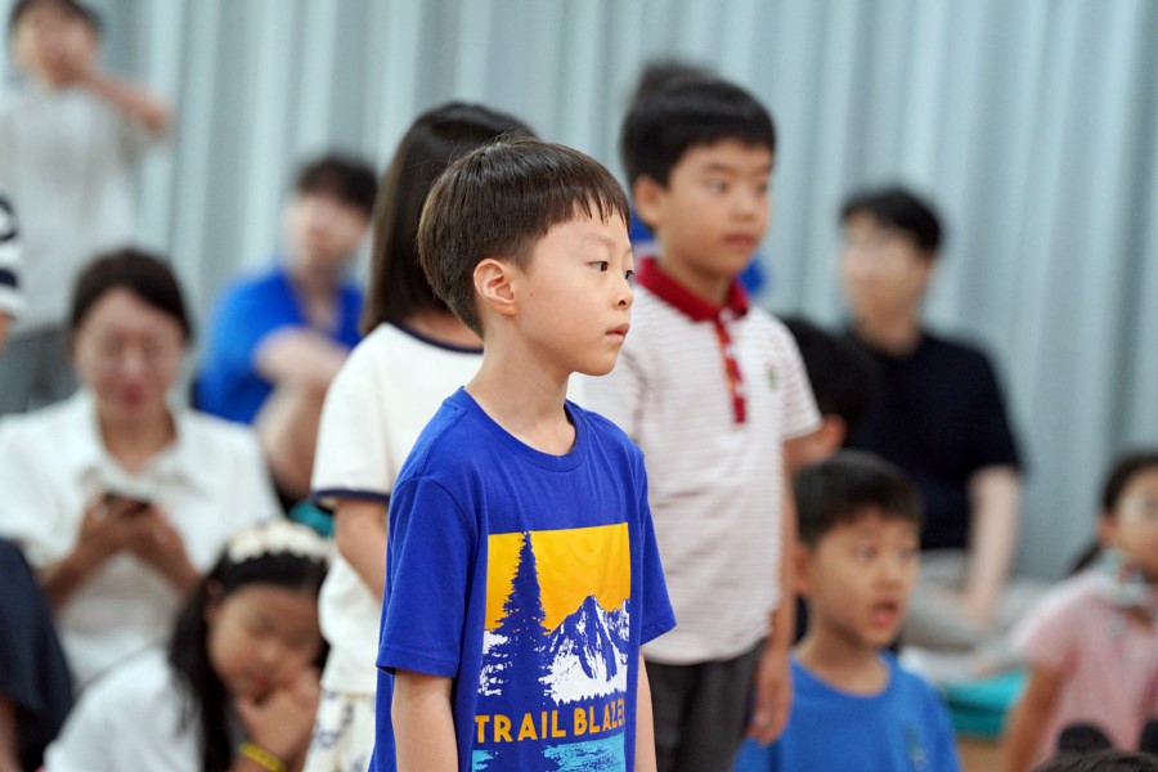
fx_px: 6433
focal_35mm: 200
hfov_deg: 10.3
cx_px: 579
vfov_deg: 6.9
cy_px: 386
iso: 2500
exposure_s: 1/250
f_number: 4
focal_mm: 200
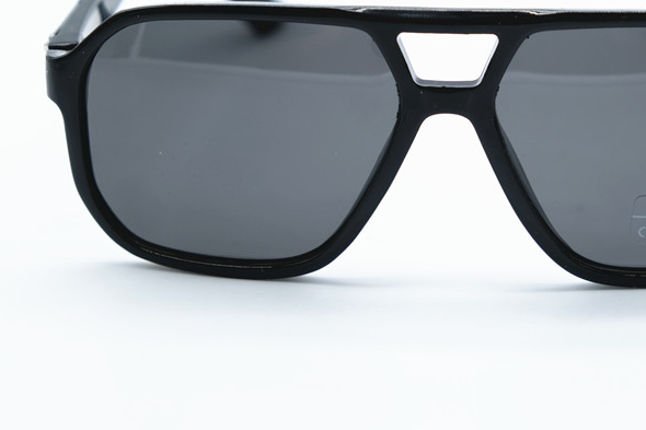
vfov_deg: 11.7
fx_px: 2099
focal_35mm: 117
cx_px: 436
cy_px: 126
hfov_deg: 17.4
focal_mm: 46.3
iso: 160
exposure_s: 1/210
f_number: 4.5
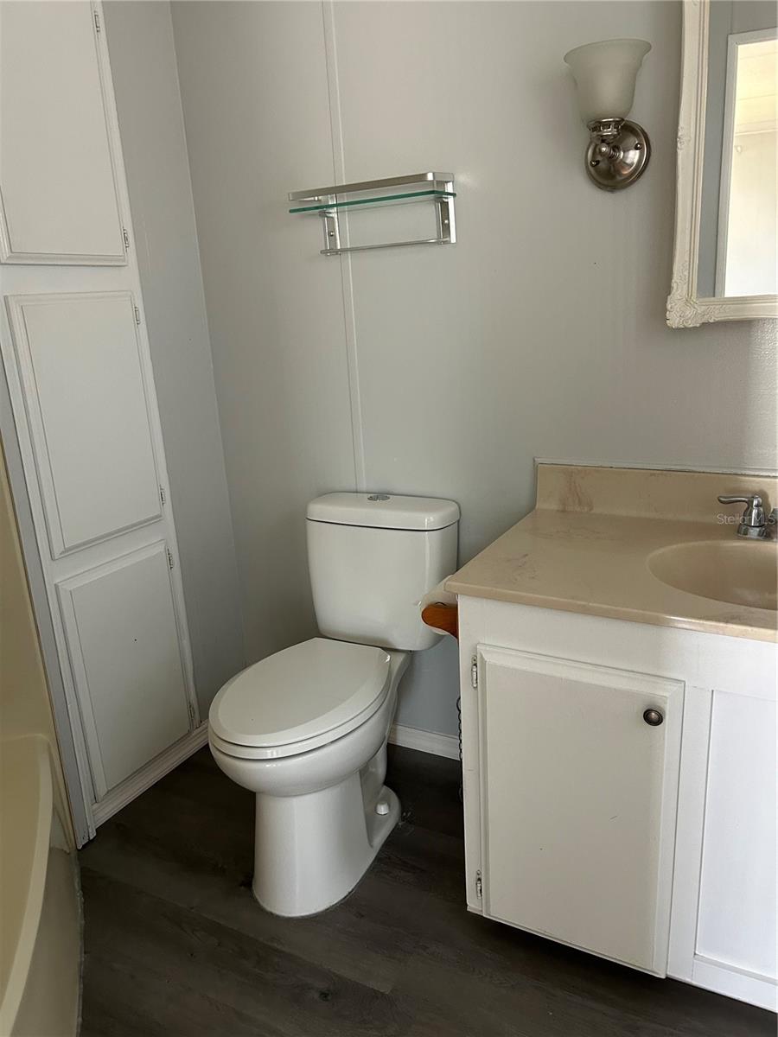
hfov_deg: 53.1
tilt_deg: -16.3
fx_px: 779
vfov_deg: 67.3
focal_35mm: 26
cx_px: 389
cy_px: 518
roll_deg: +3.0
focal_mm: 5.7
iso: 200
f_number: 1.5
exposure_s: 1/60
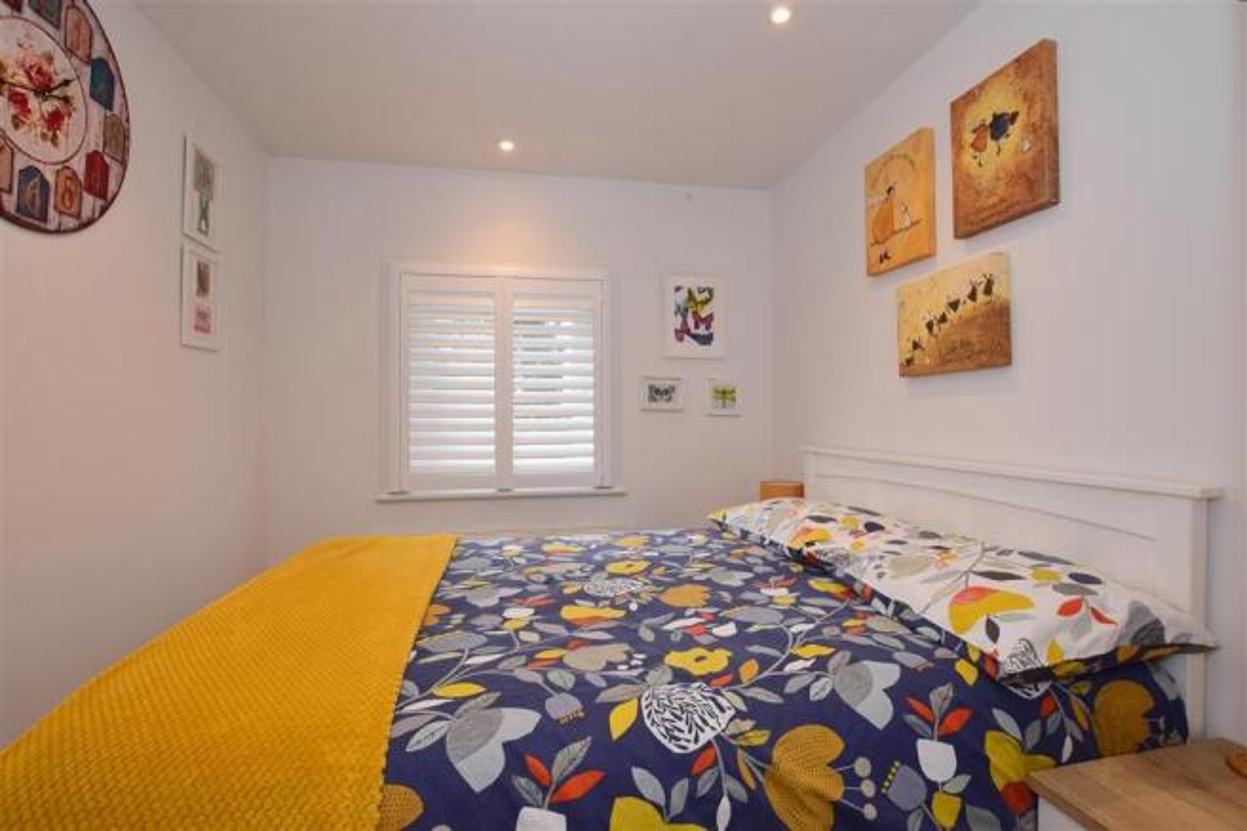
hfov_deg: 100.4
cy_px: 416
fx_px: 519
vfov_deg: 77.3
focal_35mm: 15
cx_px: 624
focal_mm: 10
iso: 400
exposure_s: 1/50
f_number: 11
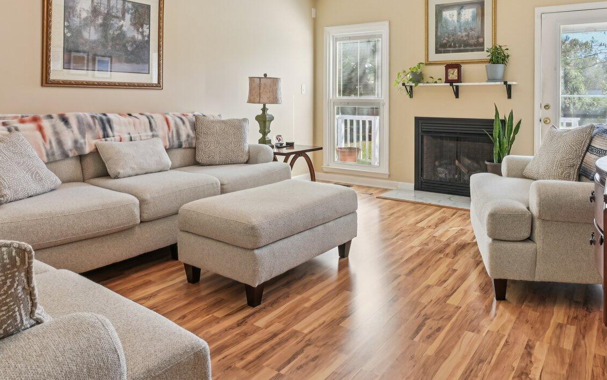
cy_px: 105
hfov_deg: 69.9
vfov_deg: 46.3
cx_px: 352
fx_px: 430
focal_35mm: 26
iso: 200
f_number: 9
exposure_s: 1/5
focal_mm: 14
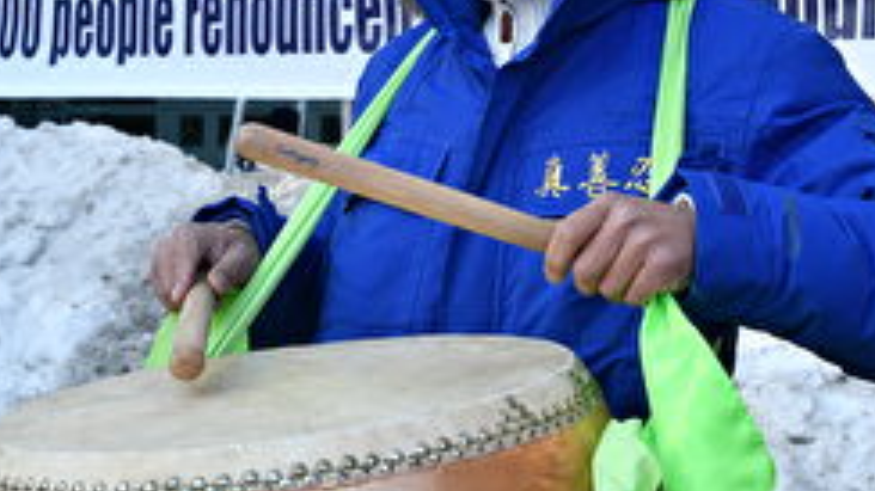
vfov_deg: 13.9
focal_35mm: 87
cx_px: 405
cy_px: 151
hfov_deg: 24.5
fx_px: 2018
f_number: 5.6
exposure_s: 1/1250
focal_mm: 30
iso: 1000
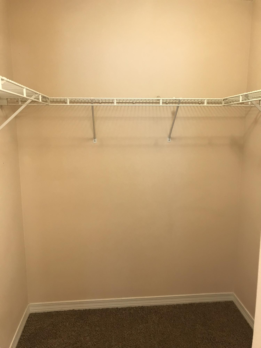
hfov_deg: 49.7
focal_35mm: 28
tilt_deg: -10.4
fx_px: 281
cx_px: 130
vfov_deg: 63.4
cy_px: 174
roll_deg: +0.2
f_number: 1.8
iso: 40
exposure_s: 1/17
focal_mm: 3.99
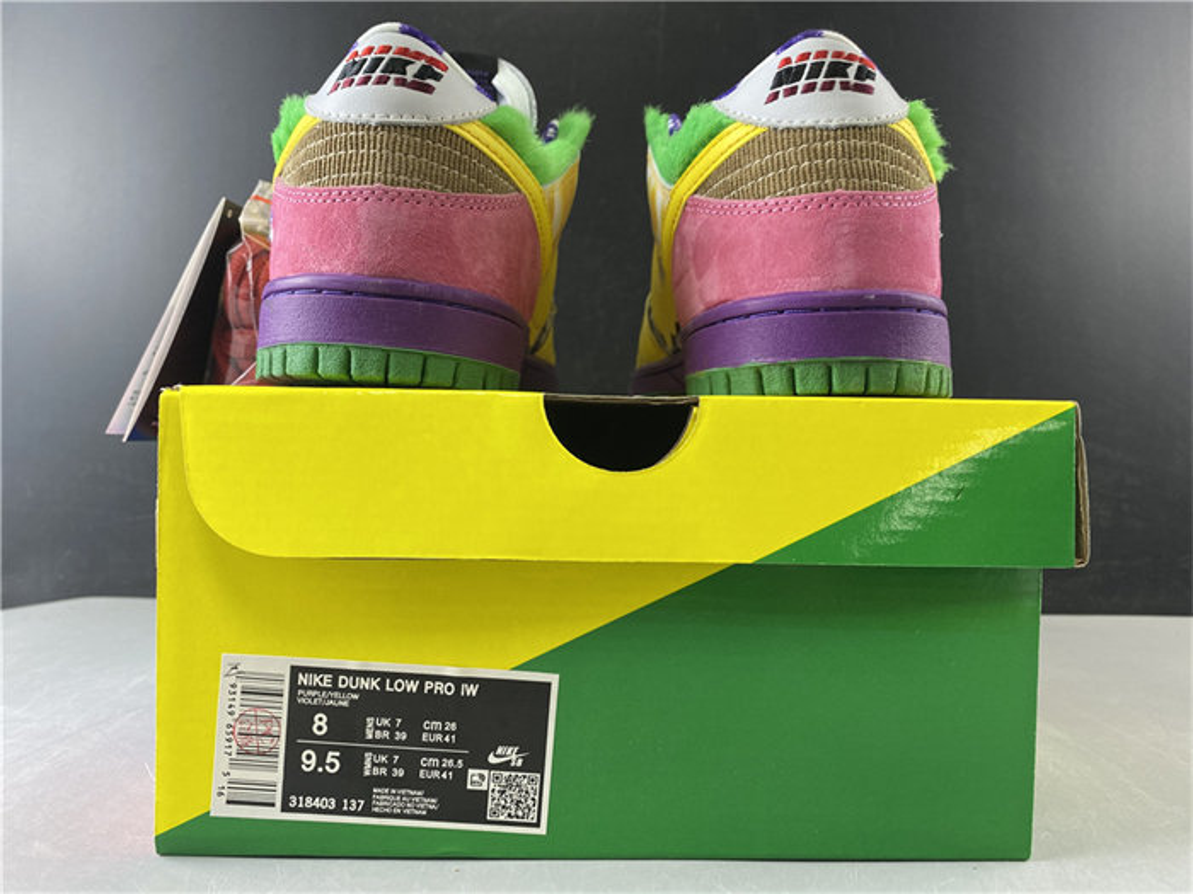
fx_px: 896
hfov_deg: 67.3
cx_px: 596
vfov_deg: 53.1
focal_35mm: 26
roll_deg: -0.6
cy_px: 447
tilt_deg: +0.2
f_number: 1.8
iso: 64
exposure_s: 1/50
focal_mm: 4.25
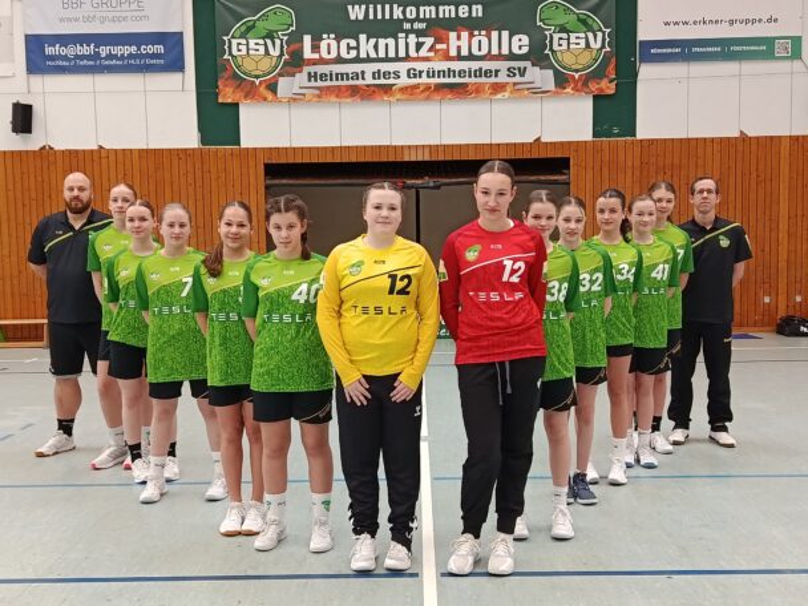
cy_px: 303
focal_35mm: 41
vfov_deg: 35.1
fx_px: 957
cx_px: 404
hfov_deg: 45.8
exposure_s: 1/50
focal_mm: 5.24
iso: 672
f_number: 1.7
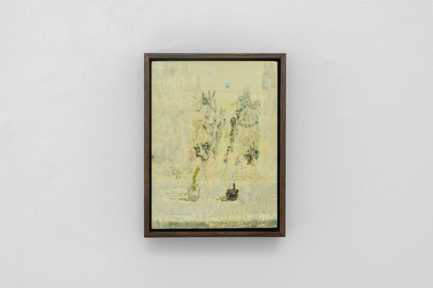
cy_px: 144
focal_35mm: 50
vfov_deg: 27.0
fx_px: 601
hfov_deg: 39.6
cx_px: 216
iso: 64
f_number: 16
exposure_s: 1/6
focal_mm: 50
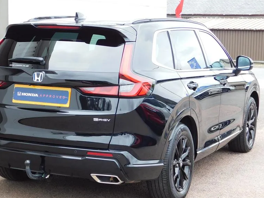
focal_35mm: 79
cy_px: 108
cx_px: 118
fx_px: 603
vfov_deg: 18.7
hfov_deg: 24.7
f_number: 4
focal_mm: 10.4
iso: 125
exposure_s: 1/125
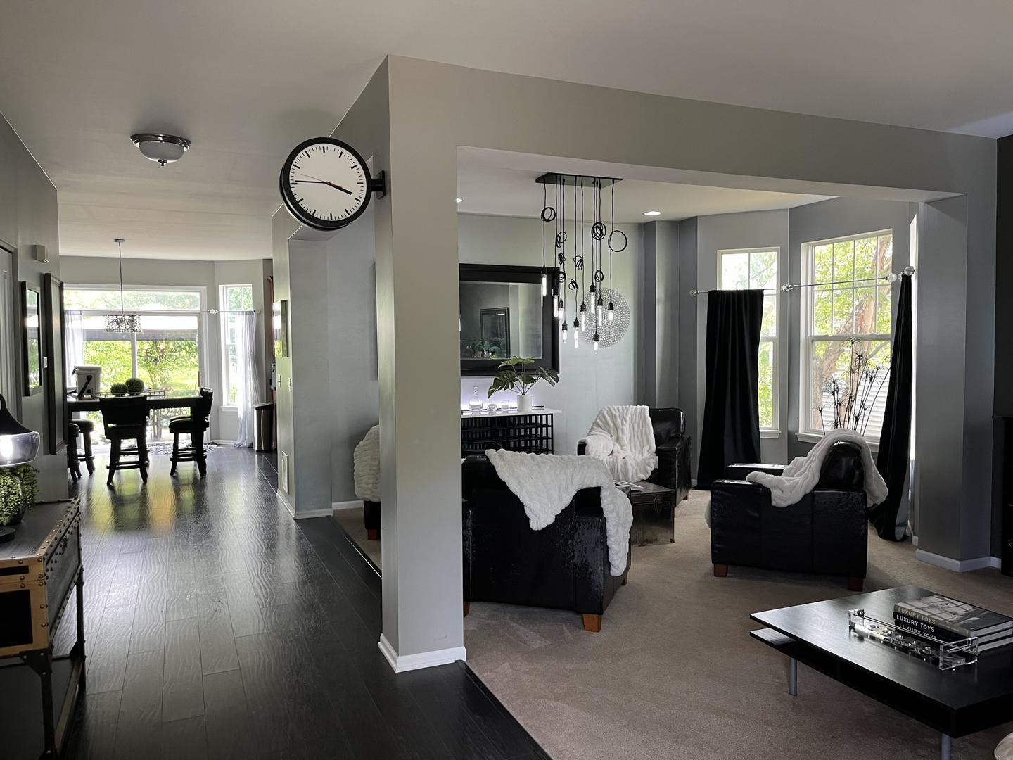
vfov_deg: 53.1
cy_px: 380
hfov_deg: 67.3
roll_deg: +0.6
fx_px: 761
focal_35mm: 26
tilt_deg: -4.0
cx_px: 506
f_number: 1.6
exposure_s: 1/98
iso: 125
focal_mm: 5.1
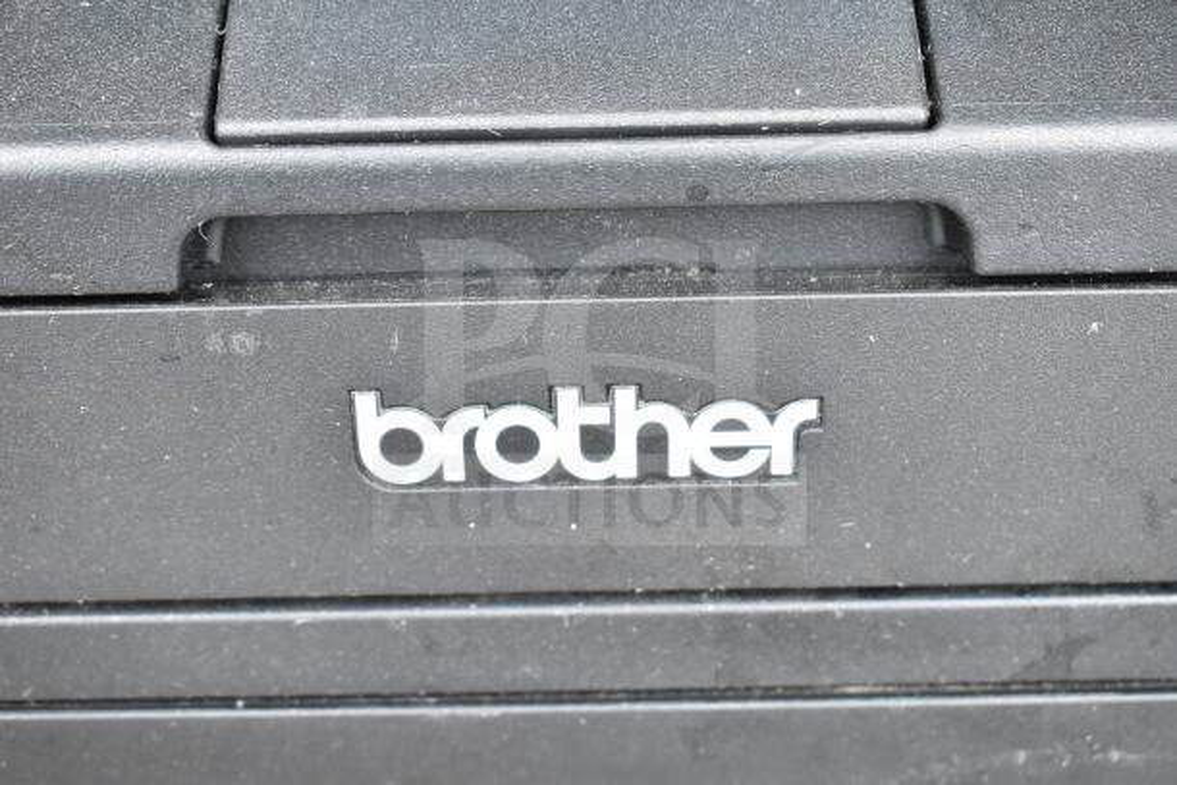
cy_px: 392
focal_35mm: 57
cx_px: 588
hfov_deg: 35.0
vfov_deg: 23.8
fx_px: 1864
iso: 1600
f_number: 5.6
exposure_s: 1/125
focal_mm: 38
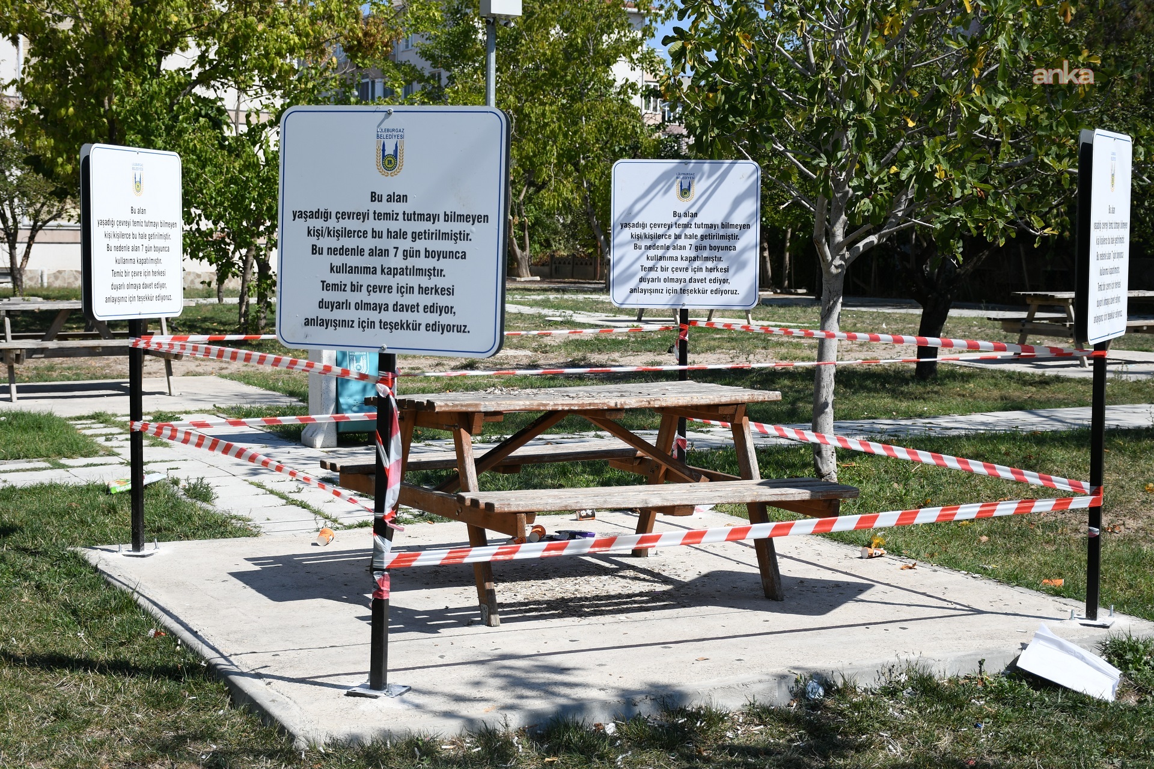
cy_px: 384
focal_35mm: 57
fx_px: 1827
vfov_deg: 23.8
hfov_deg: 35.1
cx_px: 577
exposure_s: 1/800
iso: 100
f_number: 4.5
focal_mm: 38
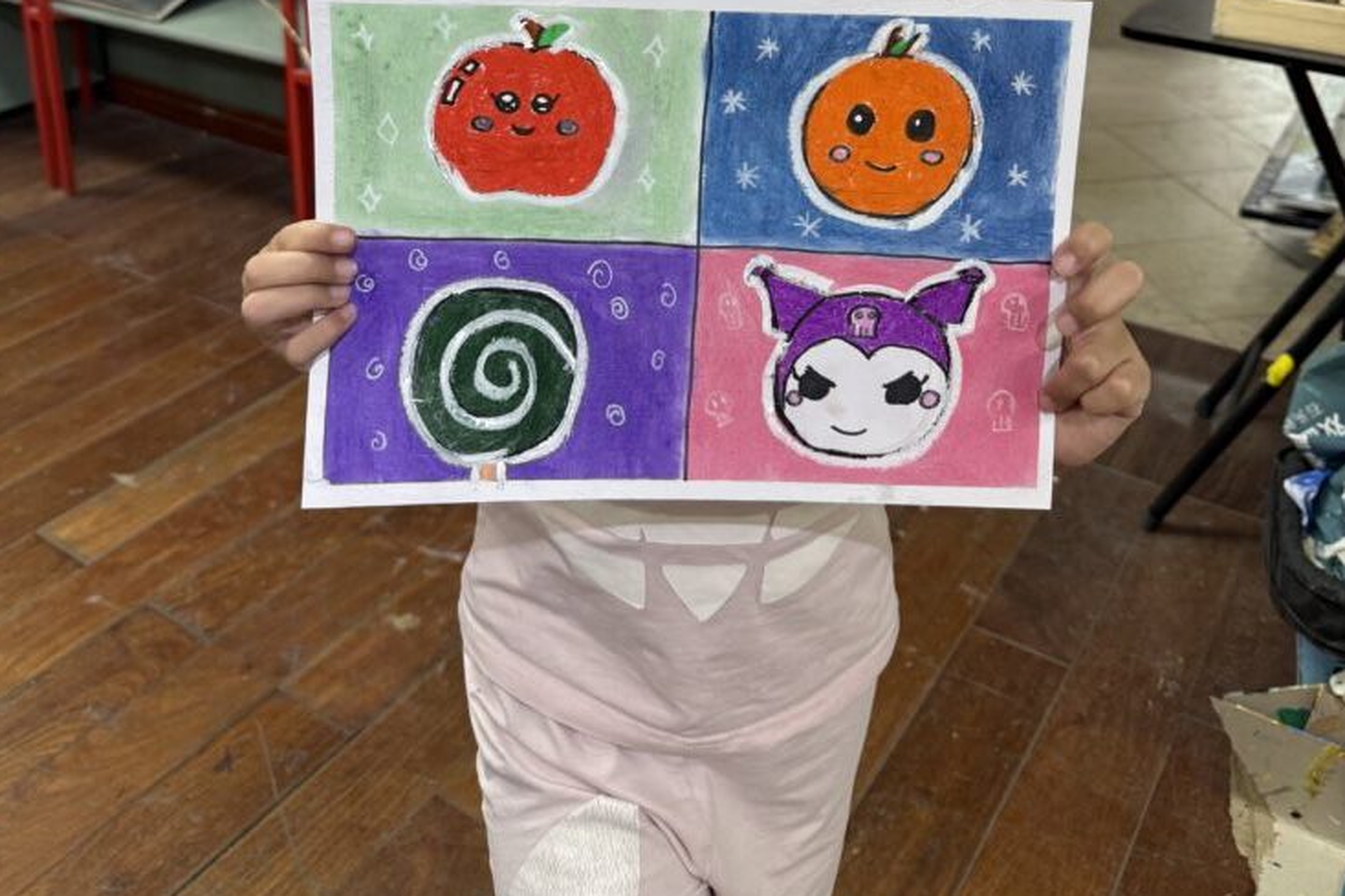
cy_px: -13
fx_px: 1270
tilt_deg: -14.2
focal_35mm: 34
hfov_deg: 55.8
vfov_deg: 35.0
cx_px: 665
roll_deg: +0.1
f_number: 1.78
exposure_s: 1/121
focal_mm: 6.76
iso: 125
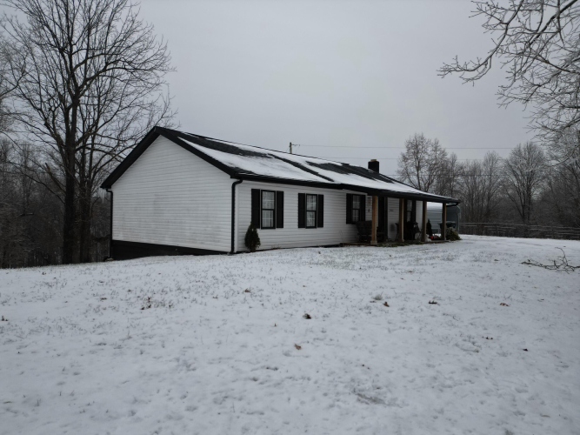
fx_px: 402
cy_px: 218
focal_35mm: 24
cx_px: 290
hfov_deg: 71.6
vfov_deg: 56.8
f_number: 1.7
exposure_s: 1/2500
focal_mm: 6.72
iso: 100
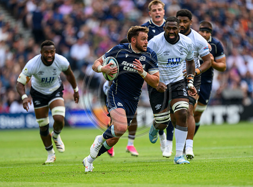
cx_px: 124
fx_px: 4992
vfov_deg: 2.1
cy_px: 105
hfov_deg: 2.9
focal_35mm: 687
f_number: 4
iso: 500
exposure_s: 1/1600
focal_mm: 560
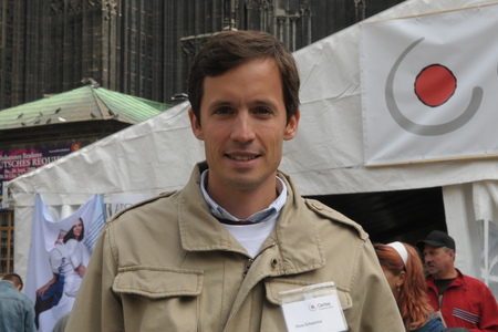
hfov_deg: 33.4
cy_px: 166
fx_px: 830
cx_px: 249
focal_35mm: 60
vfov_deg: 22.6
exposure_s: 1/250
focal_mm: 40
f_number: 14
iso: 500
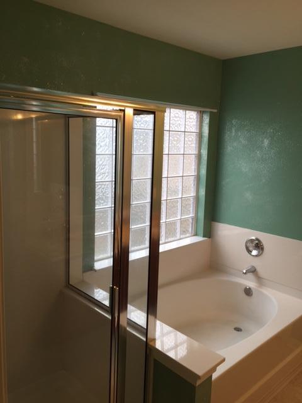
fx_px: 337
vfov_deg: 61.7
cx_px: 151
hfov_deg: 48.2
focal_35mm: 29
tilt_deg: -7.7
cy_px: 202
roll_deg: -2.3
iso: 40
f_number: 2.2
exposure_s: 1/60
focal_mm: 4.15
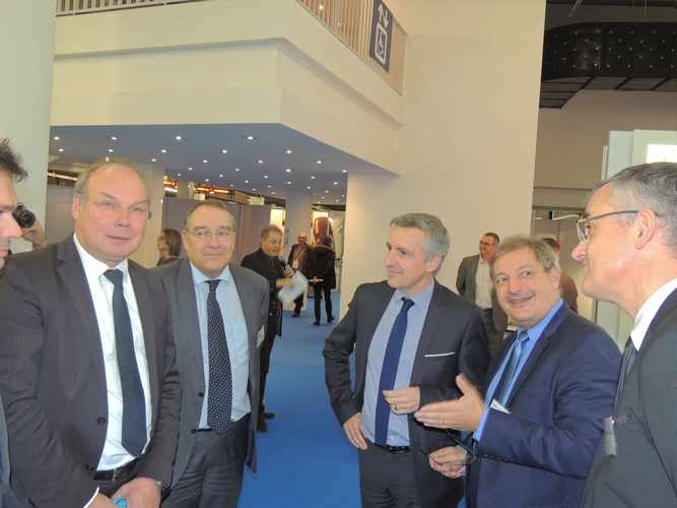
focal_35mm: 30
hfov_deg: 60.0
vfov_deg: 46.8
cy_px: 254
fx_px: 587
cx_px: 338
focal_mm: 5.3
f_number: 3.1
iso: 360
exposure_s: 1/40
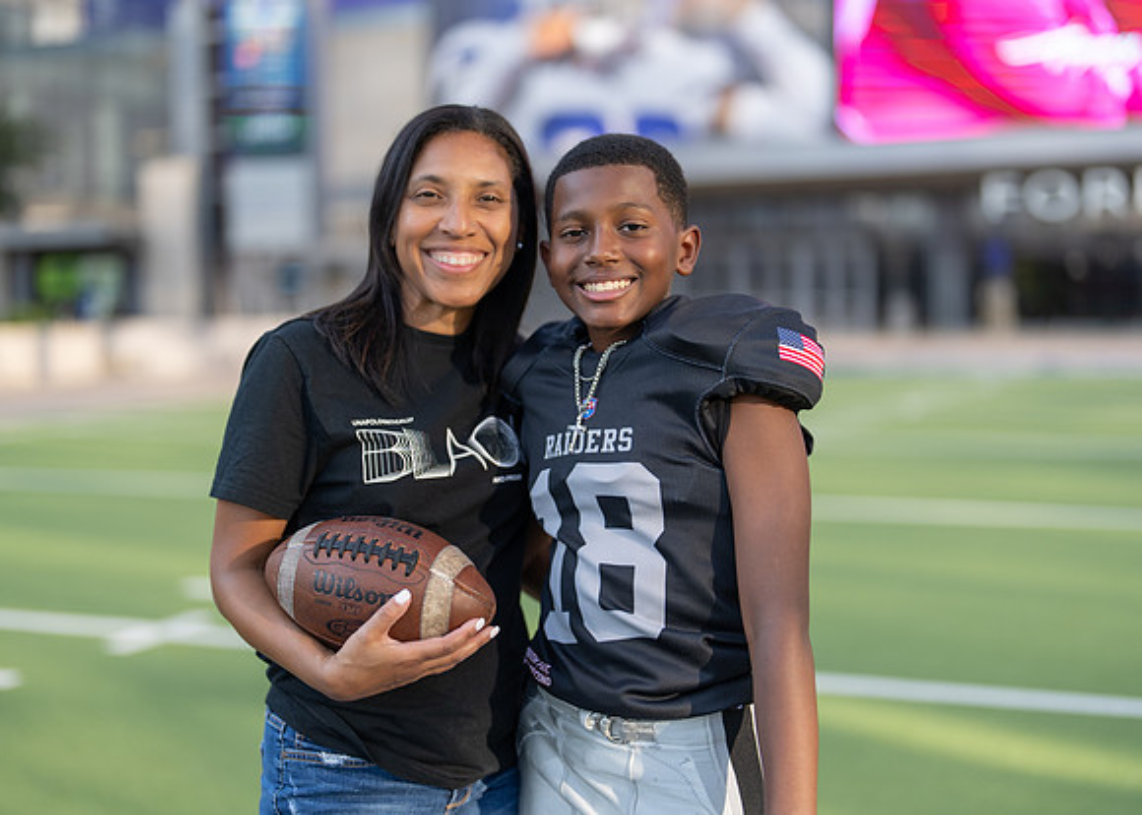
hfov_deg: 37.2
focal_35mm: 52
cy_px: 408
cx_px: 571
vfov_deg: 27.0
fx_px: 1699
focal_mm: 50
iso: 100
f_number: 1.2
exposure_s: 1/2000
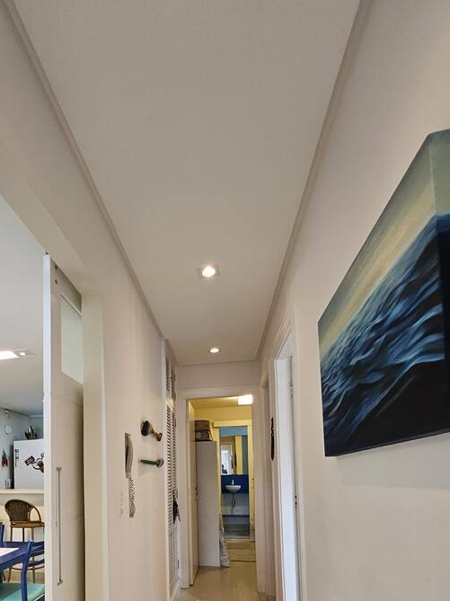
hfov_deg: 60.3
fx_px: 364
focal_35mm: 21
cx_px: 119
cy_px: 457
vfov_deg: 73.0
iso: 100
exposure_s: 1/60
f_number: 2.2
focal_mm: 1.7
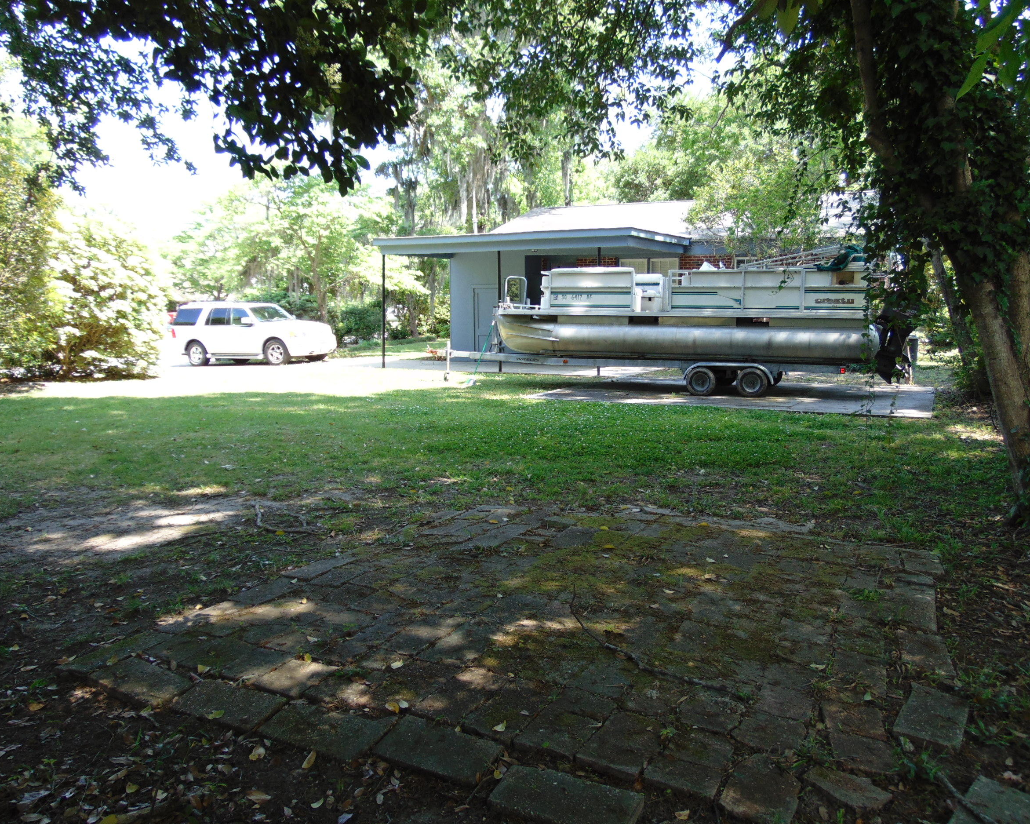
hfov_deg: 64.1
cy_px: 416
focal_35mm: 27
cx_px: 531
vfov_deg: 53.2
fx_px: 823
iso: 80
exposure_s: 1/100
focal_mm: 4.5
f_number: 3
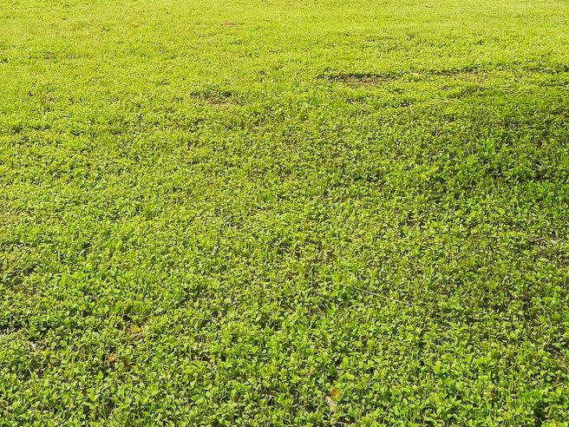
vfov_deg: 26.9
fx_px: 740
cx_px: 97
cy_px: -132
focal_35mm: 45
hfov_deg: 40.0
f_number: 8
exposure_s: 1/1250
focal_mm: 10
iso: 400
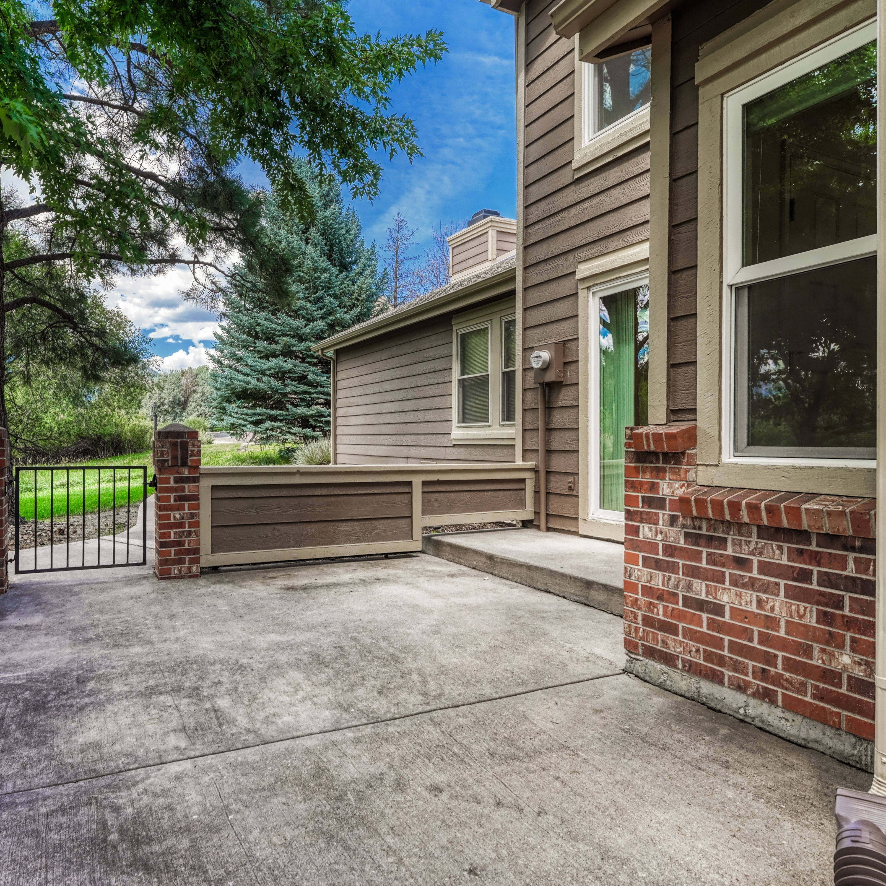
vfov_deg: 72.1
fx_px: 608
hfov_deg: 71.4
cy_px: 440
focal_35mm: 21
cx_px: 356
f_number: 8
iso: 400
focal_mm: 16
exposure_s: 1/40
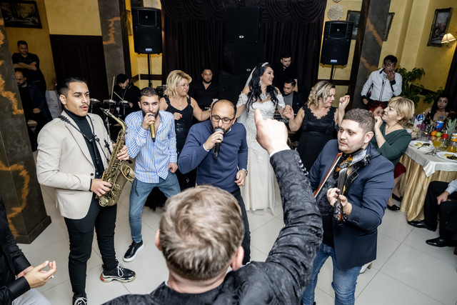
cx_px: 228
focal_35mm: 24
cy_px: 152
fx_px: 305
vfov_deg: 53.2
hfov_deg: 73.7
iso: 2000
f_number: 2.8
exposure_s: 1/125
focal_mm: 16
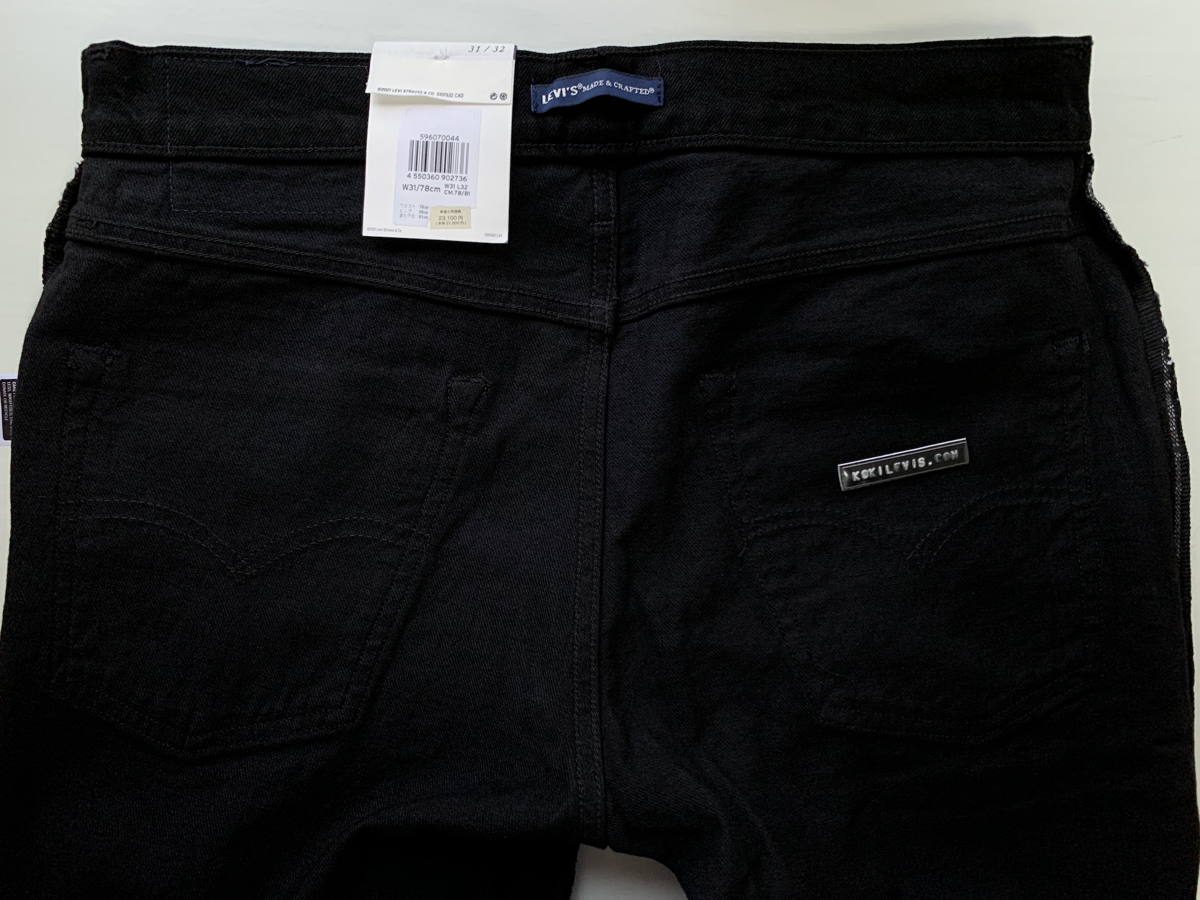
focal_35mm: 26
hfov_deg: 67.3
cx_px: 600
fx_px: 901
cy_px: 450
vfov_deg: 53.1
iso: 100
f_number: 1.8
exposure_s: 1/75
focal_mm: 4.25
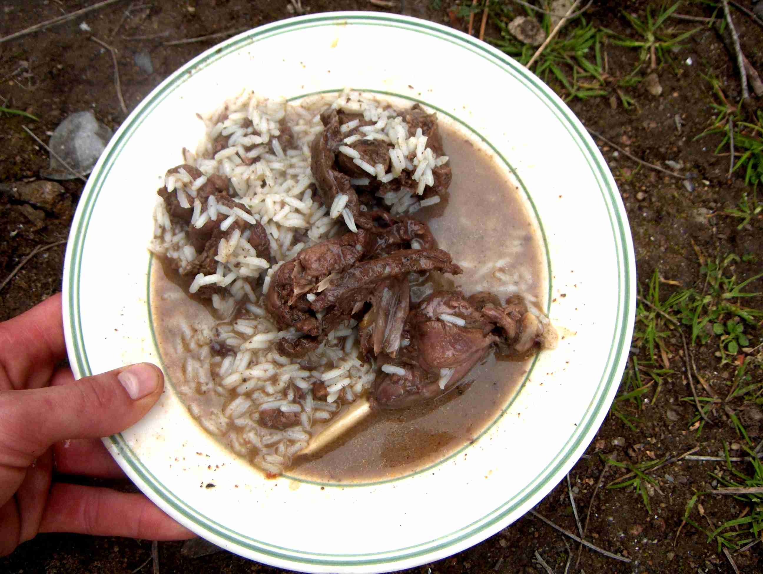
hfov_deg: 47.8
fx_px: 861
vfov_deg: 36.9
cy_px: 287
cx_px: 382
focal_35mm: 39
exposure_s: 1/341
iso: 100
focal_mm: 8
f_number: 2.8
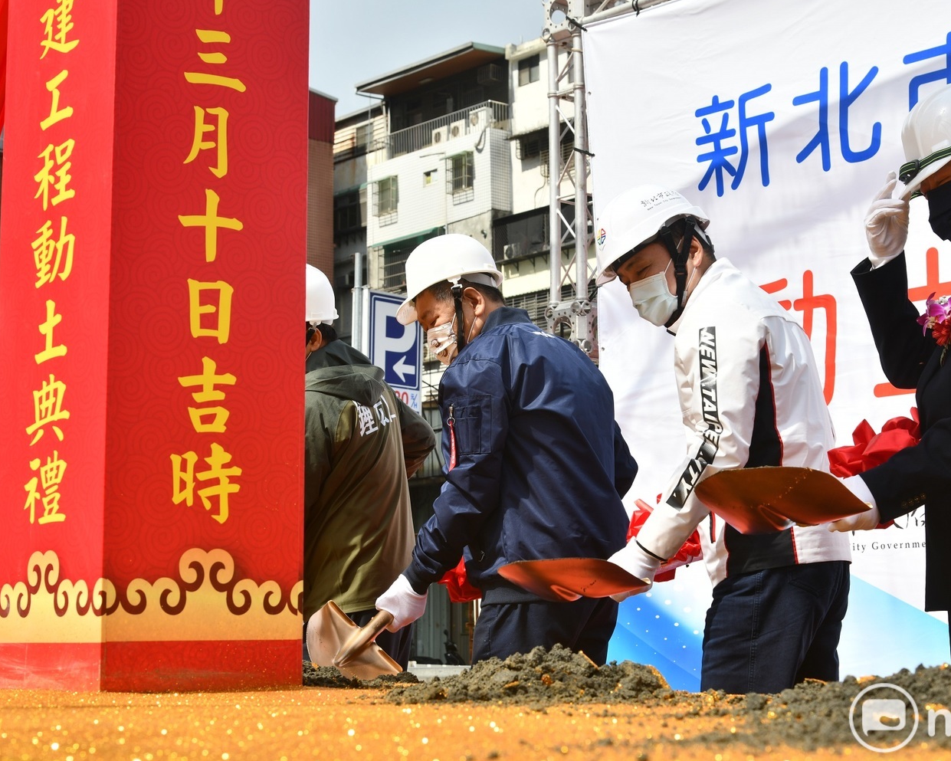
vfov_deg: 25.8
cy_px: 379
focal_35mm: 59
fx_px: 1661
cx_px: 550
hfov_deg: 31.9
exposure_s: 1/250
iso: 180
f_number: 11
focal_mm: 52
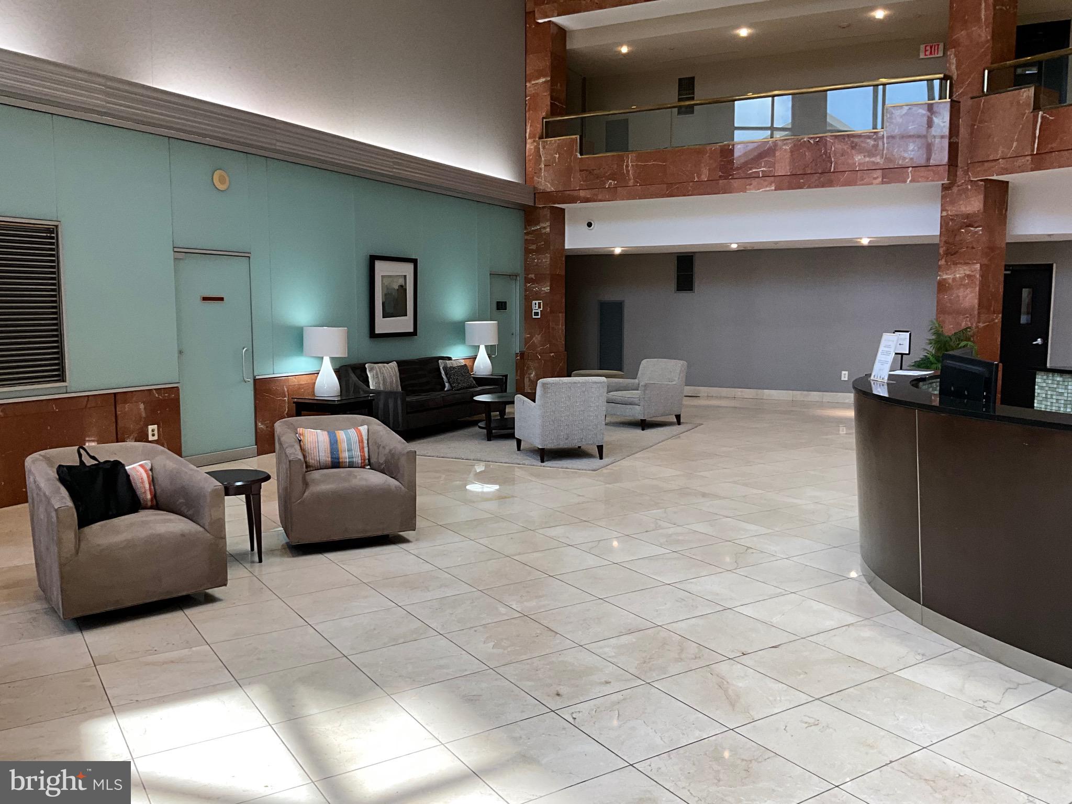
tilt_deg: -5.2
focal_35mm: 29
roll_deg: +0.0
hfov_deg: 61.7
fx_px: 898
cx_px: 536
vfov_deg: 48.2
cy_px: 402
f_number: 1.8
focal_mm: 3
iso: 50
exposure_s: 1/60
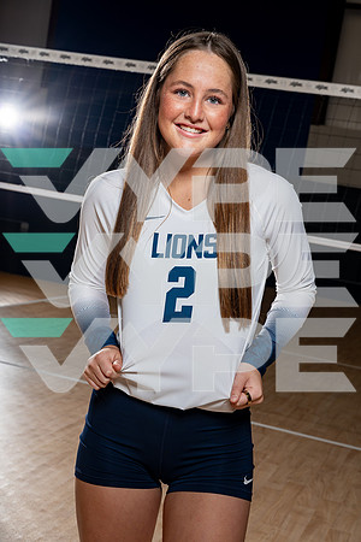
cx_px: 180
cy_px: 271
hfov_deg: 23.8
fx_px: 857
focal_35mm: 57
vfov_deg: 35.1
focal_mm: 57
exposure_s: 1/250
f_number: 8
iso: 100
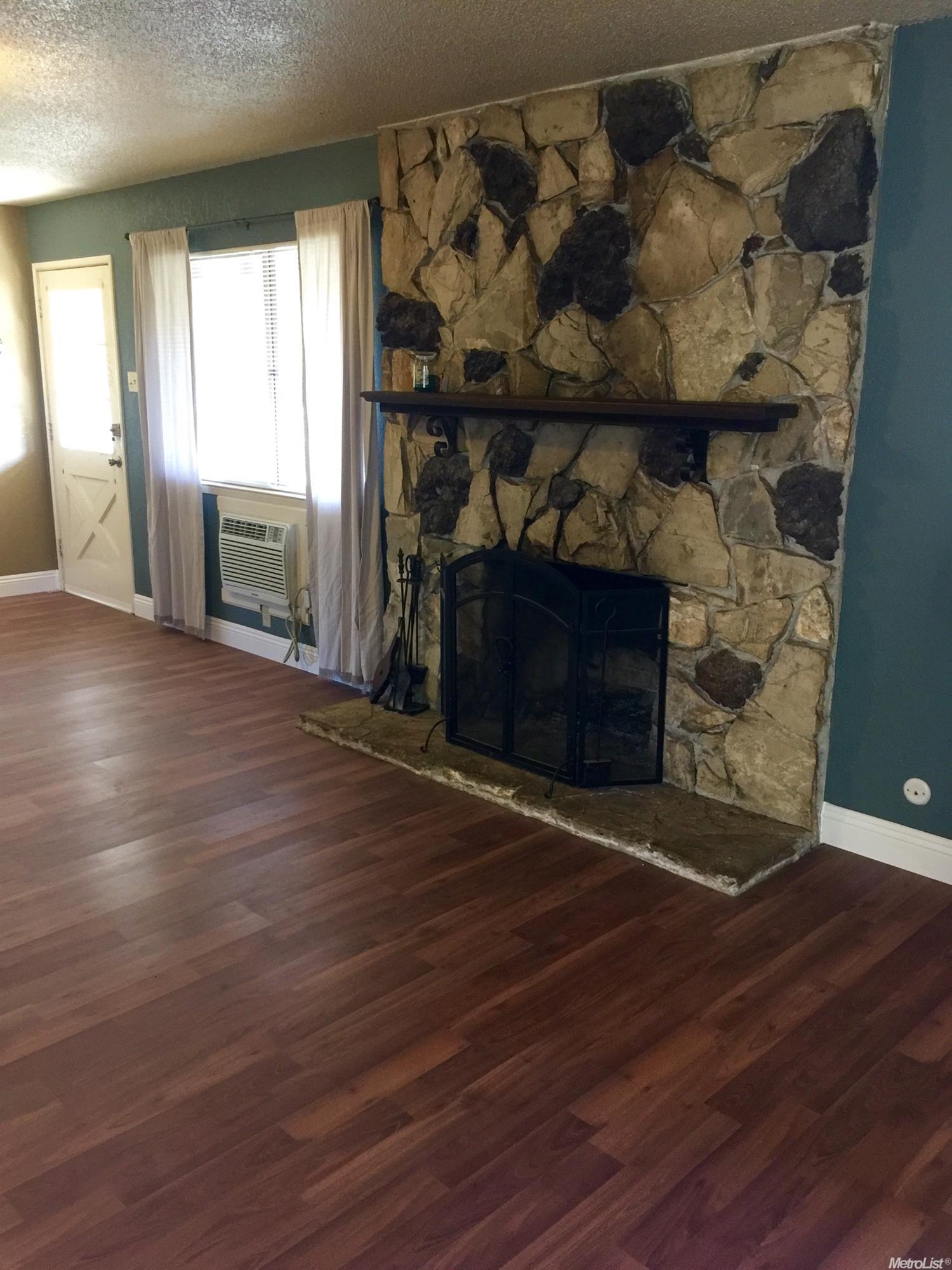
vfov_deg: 61.7
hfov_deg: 48.2
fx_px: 1063
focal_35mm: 29
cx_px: 476
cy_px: 635
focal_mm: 4.15
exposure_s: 1/15
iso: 125
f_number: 2.2
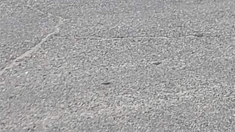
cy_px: -426
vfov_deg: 5.3
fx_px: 1234
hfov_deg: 9.5
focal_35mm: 198
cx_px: 587
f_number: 2.4
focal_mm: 4.3
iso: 50
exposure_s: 1/1525
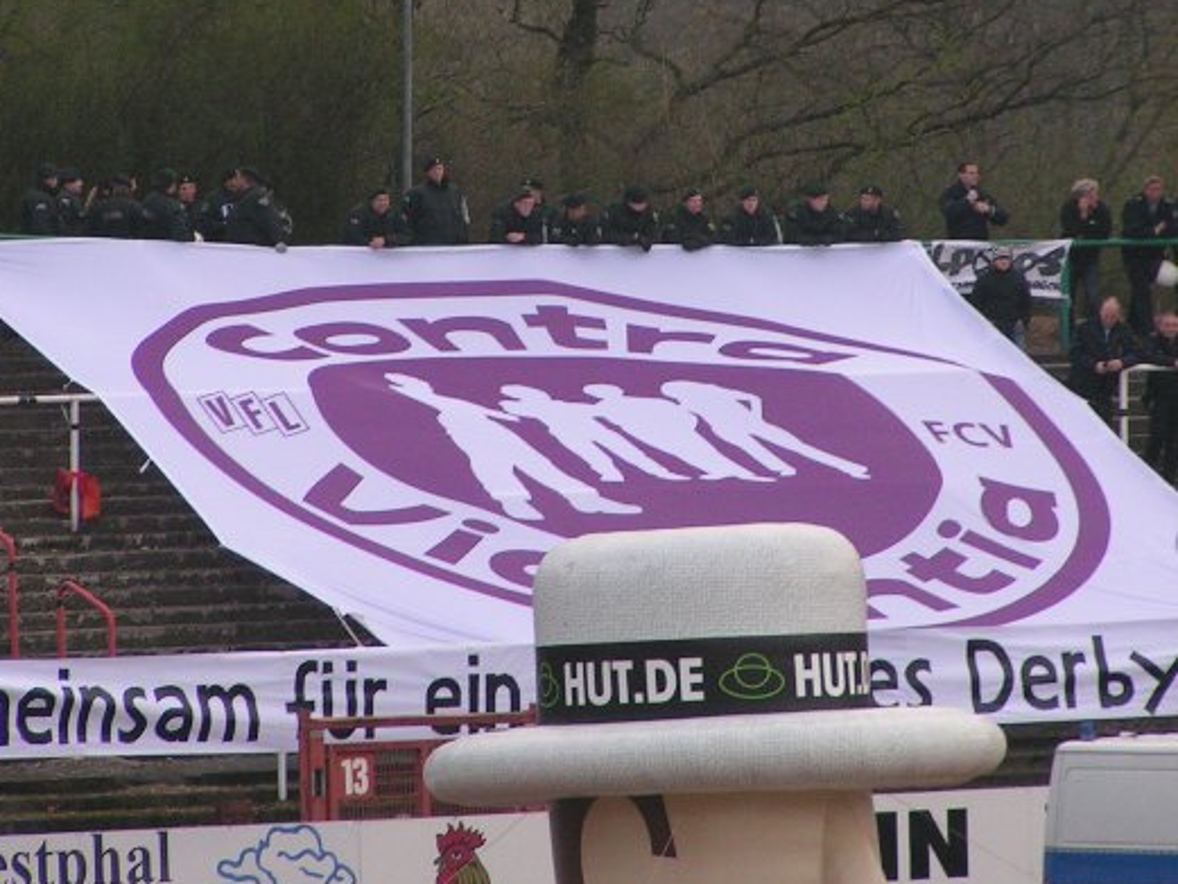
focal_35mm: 456
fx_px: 15521
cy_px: 215
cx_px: 563
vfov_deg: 3.3
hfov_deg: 4.3
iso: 125
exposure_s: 1/320
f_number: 3.5
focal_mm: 45.4
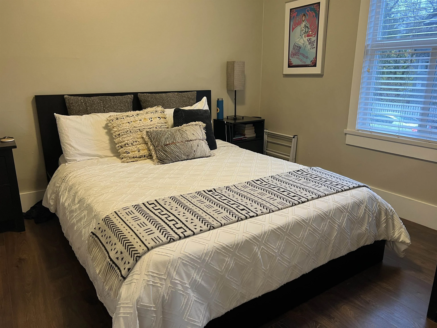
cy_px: 164
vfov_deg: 53.1
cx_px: 218
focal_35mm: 26
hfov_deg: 67.3
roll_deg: +0.1
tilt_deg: -15.9
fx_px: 328
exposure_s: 1/60
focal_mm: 5.7
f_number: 1.5
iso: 200
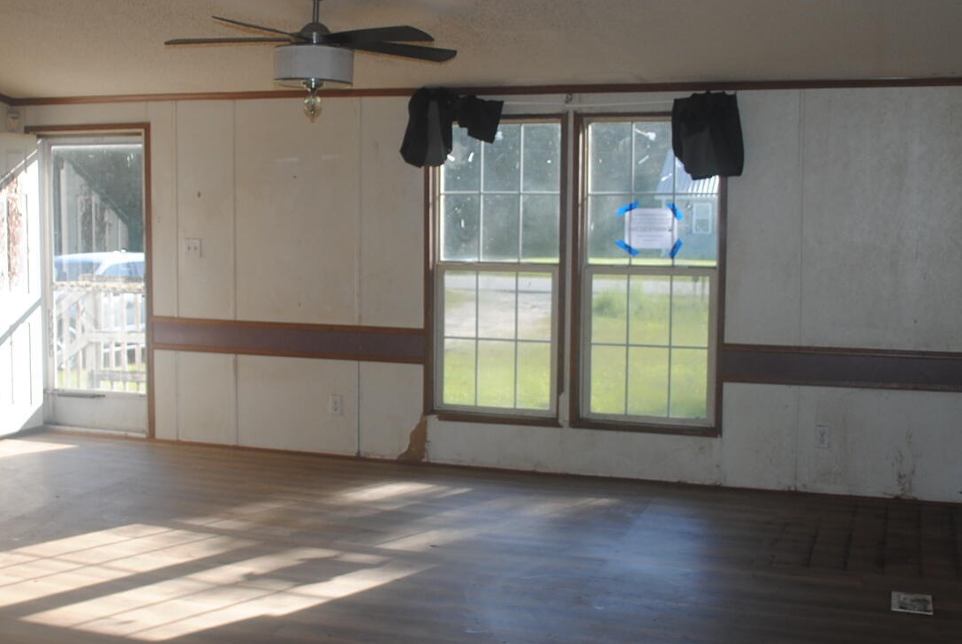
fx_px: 1284
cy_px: 330
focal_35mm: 48
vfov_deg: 28.2
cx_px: 375
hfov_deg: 40.8
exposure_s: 1/200
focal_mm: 18
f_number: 3.5
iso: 100
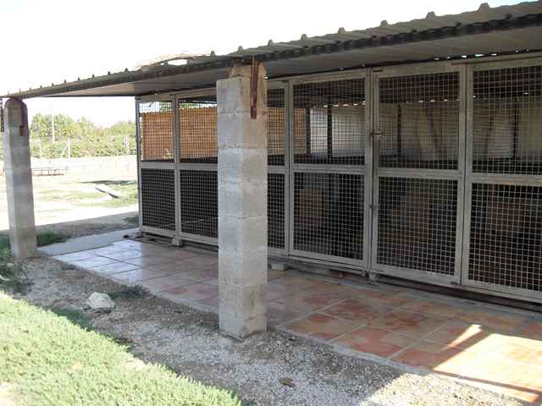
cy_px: 203
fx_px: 532
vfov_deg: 41.8
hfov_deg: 54.0
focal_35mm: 34
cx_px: 271
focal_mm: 6.3
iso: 80
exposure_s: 1/250
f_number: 2.8
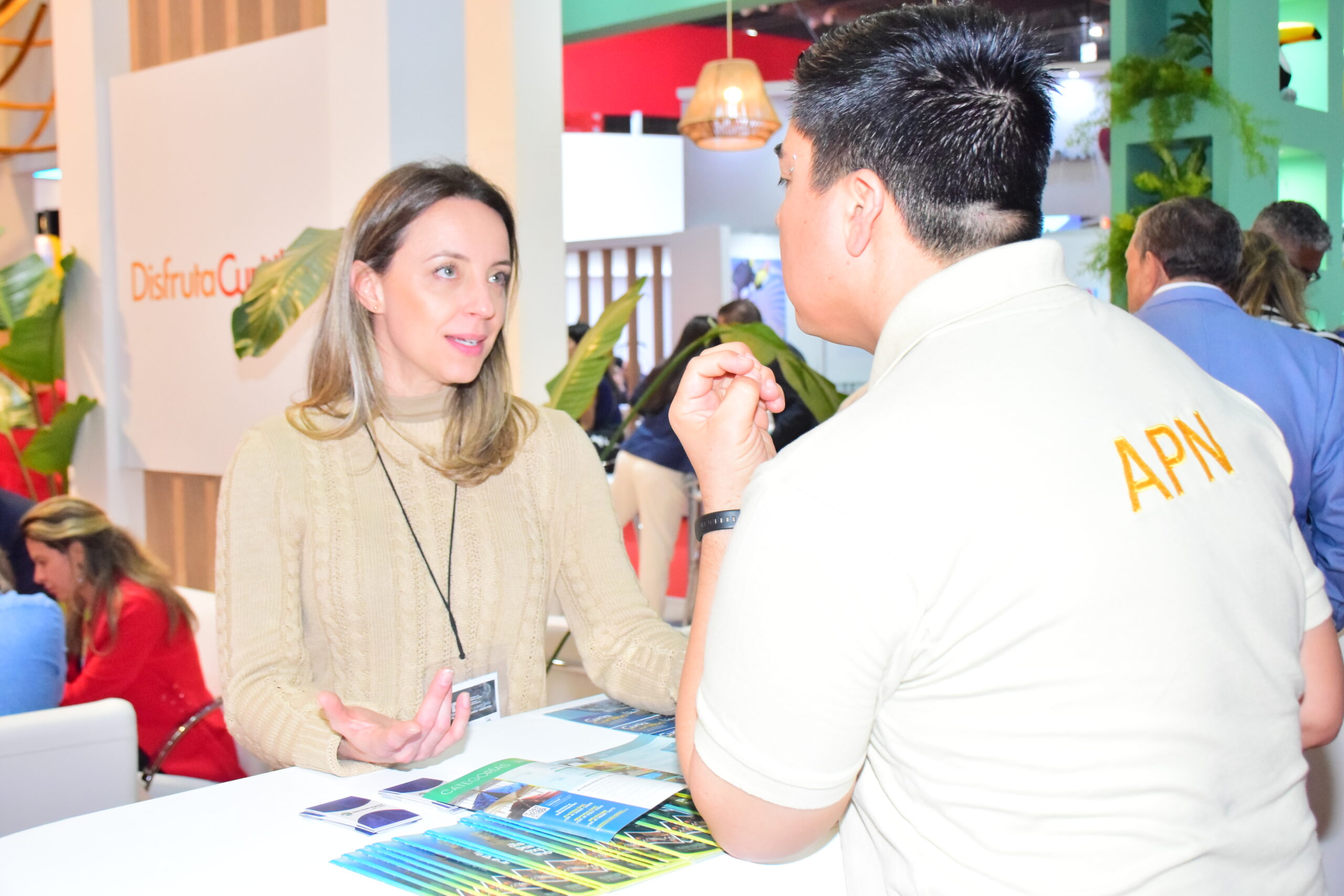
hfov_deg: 47.9
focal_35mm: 40
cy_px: 448
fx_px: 1512
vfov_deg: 33.0
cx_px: 672
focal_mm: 27
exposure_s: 1/180
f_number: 5.6
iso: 3200
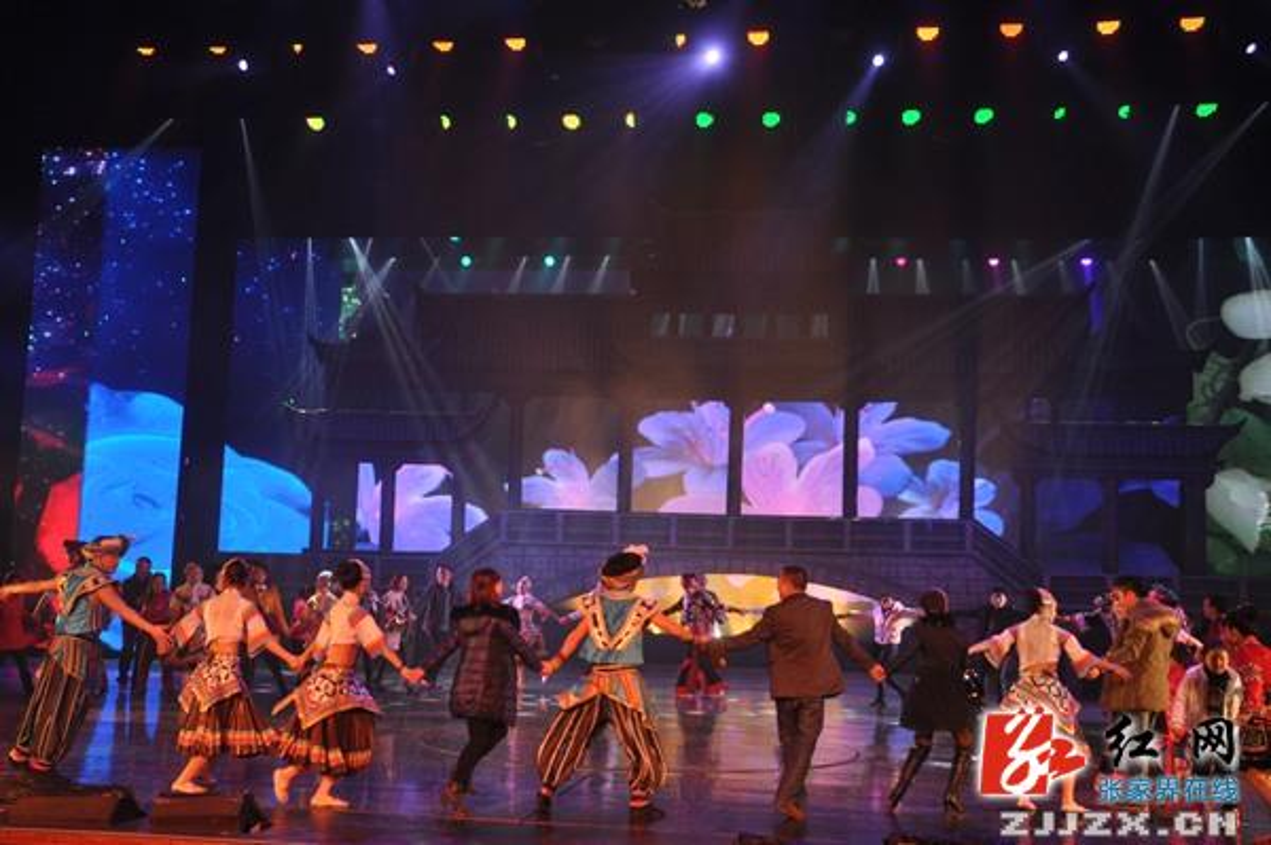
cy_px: 422
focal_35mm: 42
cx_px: 636
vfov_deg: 31.8
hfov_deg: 46.4
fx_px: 1482
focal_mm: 28
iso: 800
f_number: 5.6
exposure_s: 1/125
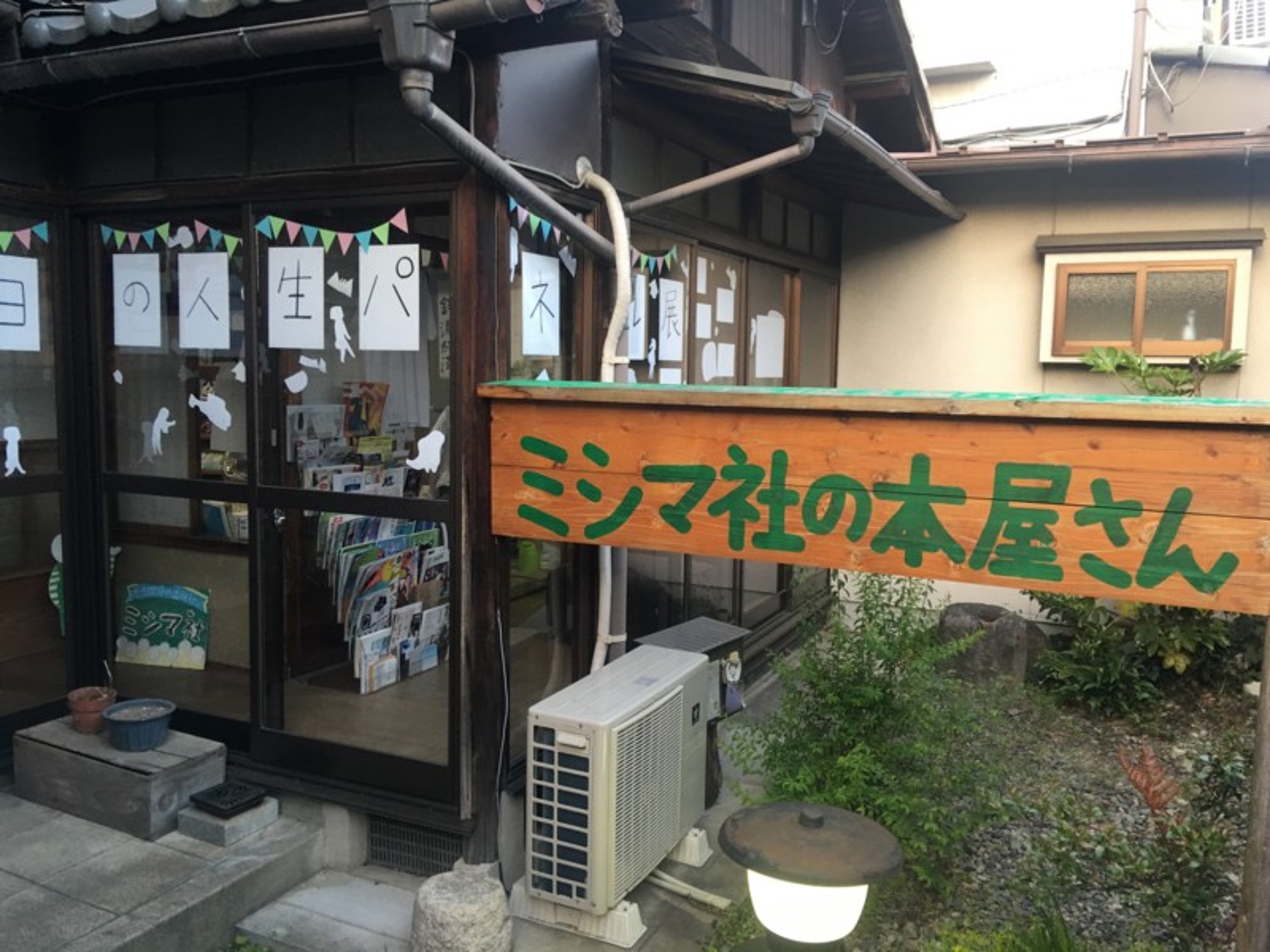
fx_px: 1064
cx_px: 635
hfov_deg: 61.7
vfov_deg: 48.2
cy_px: 476
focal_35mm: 29
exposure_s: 1/30
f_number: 2.2
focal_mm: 4.15
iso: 40
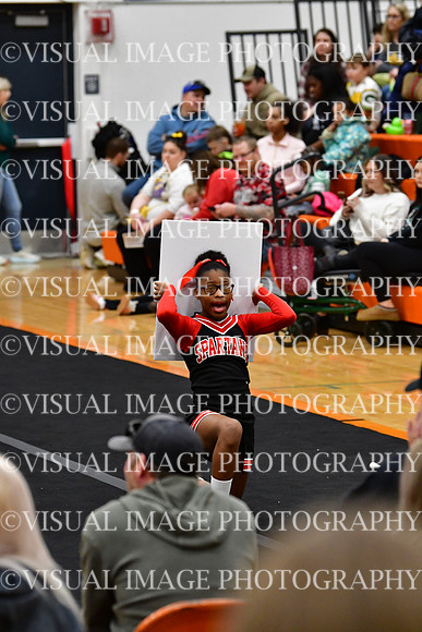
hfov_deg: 7.0
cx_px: 211
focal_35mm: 195
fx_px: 3426
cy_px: 316
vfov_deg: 10.5
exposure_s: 1/500
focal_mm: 130
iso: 4000
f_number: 3.5
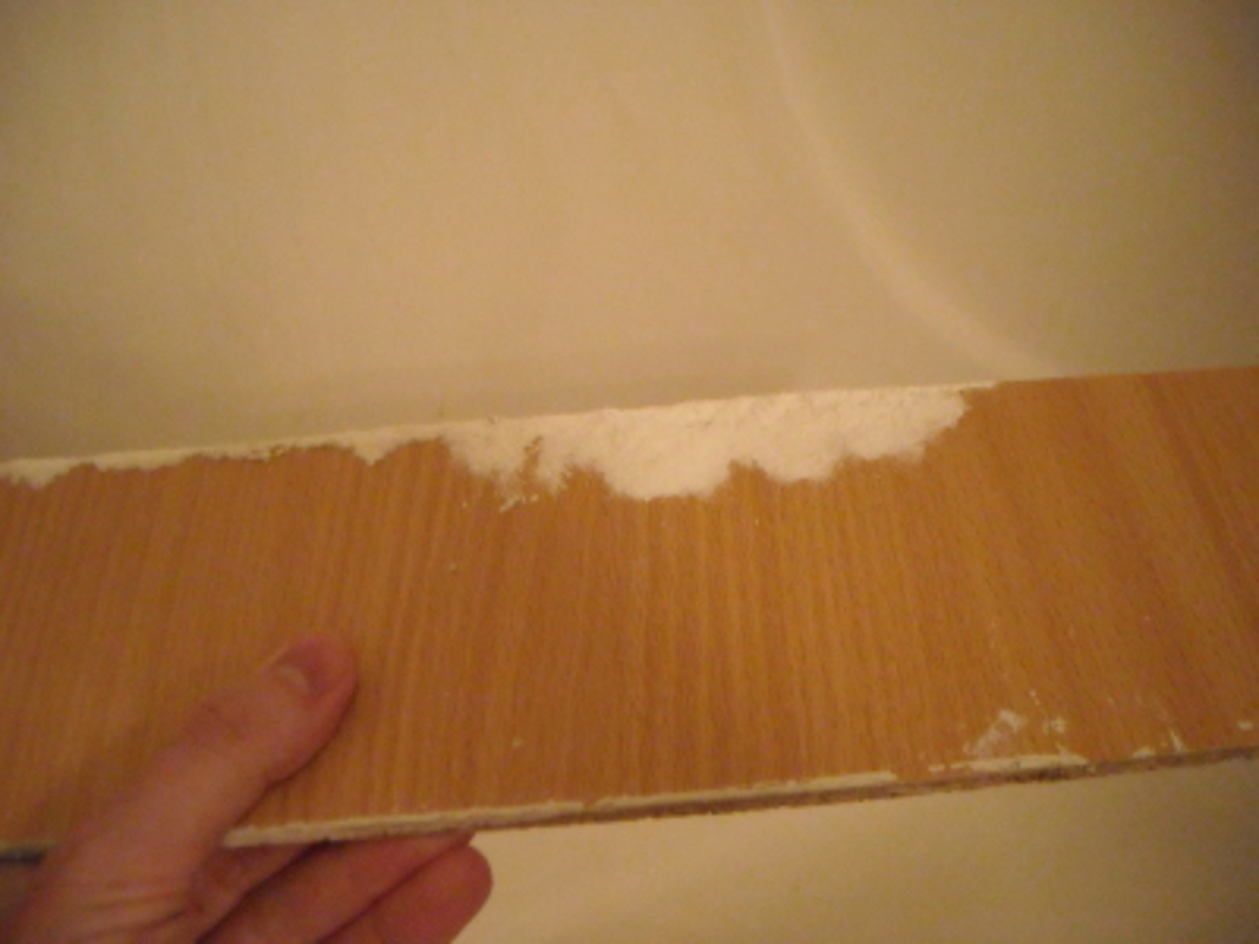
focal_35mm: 35
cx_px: 630
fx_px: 1273
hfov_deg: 52.6
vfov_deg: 40.7
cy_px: 472
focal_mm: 5.7
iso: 800
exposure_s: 1/45
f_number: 2.8
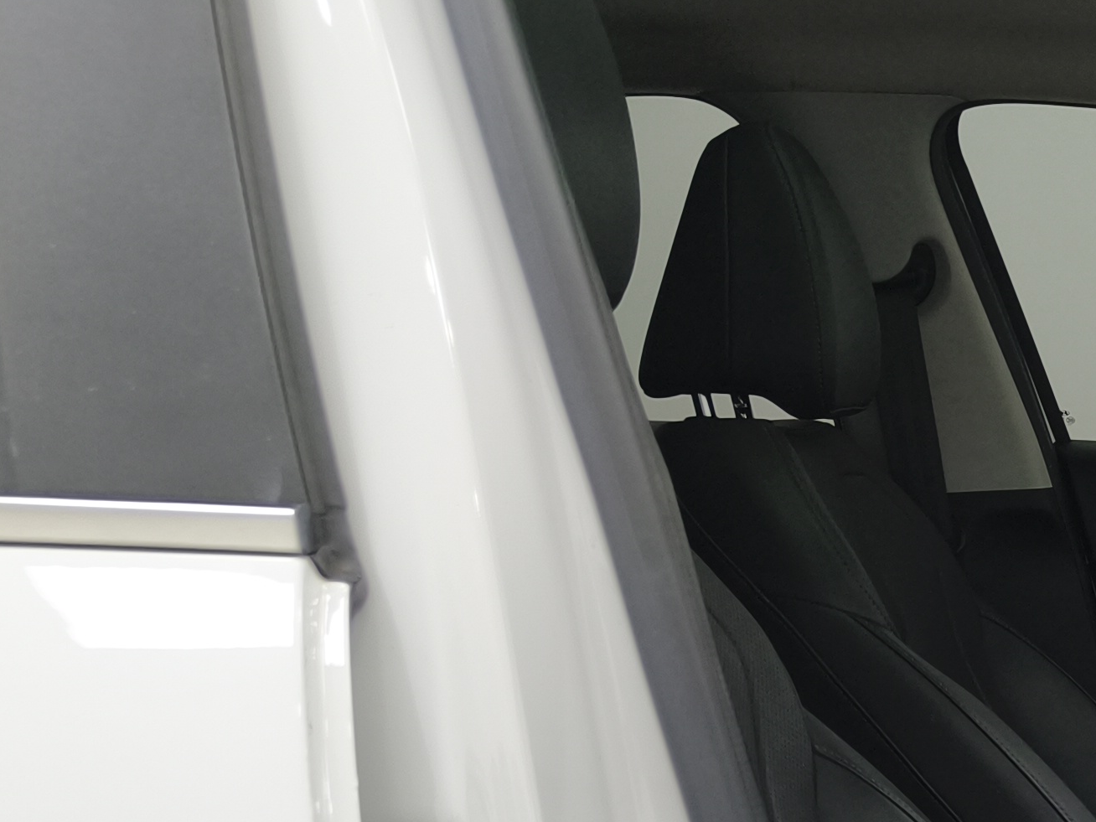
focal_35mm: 72
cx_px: 1587
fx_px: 2280
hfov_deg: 22.7
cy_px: 930
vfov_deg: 19.5
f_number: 1.88
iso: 125
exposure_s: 1/100
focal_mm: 5.56
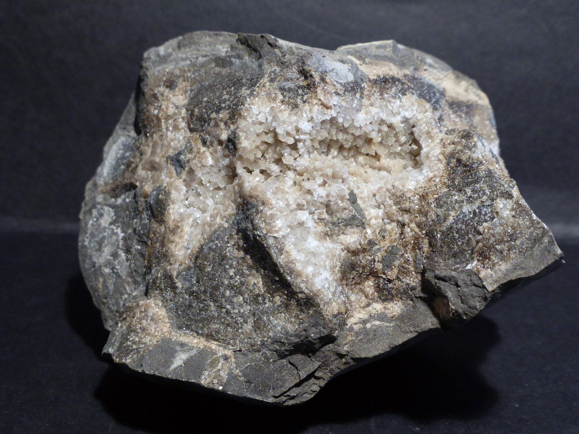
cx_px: 290
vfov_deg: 25.7
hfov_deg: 33.8
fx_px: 953
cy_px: 217
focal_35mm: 57
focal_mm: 9.7
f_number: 4.6
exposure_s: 1/15
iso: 400
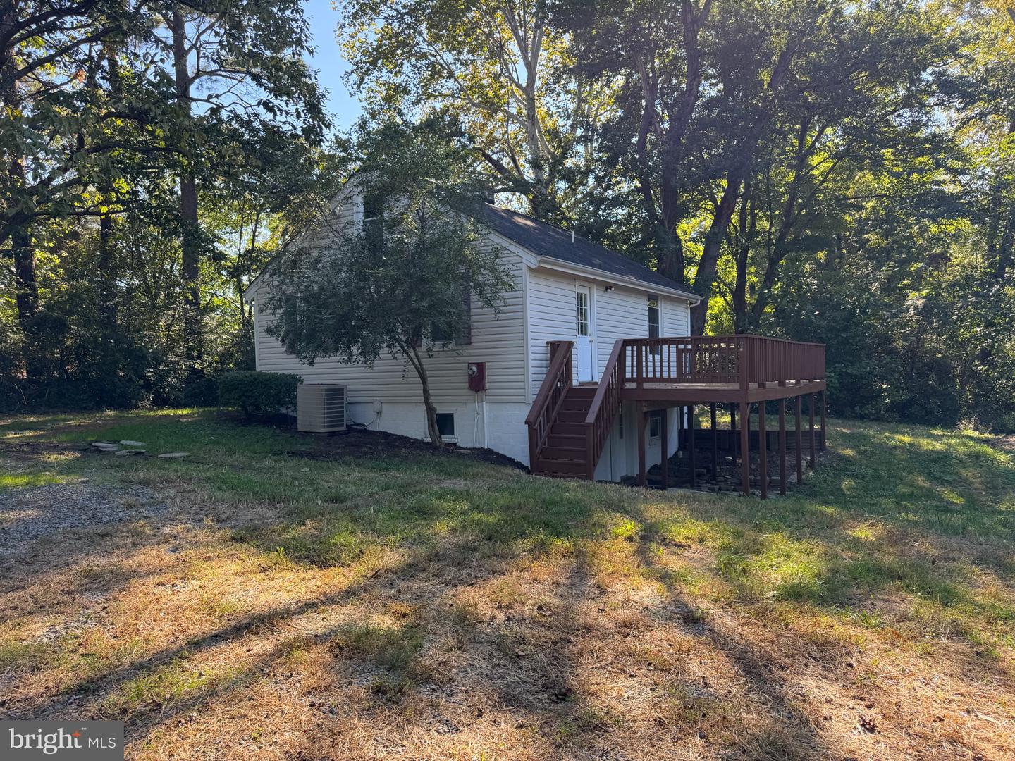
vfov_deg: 56.8
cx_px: 508
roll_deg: +2.3
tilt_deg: -0.2
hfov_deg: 71.6
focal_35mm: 24
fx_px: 704
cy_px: 380
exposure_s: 1/488
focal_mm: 6.76
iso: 80
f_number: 1.78
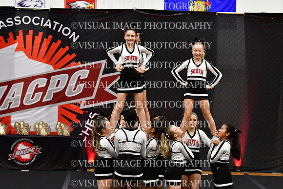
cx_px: 142
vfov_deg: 9.3
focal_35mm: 147
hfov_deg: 14.0
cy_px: 94
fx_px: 1156
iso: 4000
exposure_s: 1/400
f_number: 4
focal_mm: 98
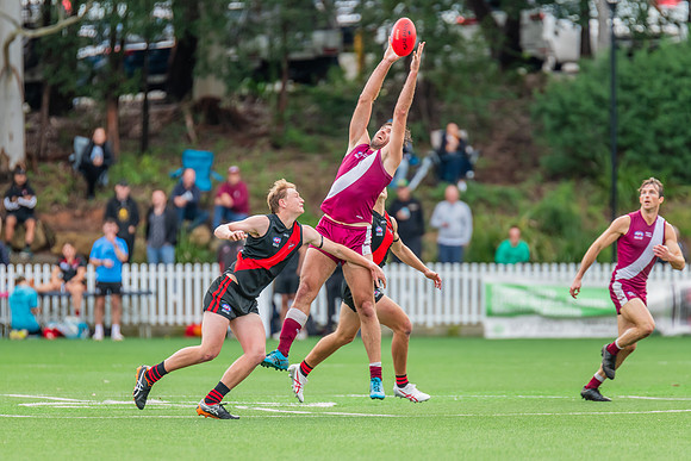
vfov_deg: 3.0
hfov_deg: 4.6
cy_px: 244
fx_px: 8696
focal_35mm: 453
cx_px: 321
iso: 800
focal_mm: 420
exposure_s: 1/1250
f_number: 4.5
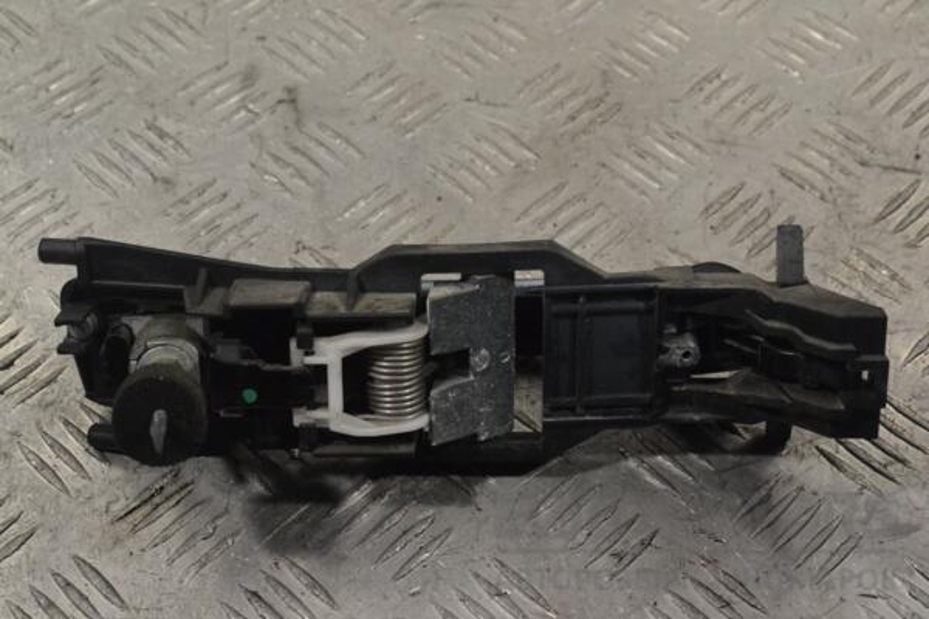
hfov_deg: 30.5
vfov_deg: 20.6
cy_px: 310
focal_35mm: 66
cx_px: 464
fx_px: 1703
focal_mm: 44
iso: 3200
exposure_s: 1/320
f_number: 9
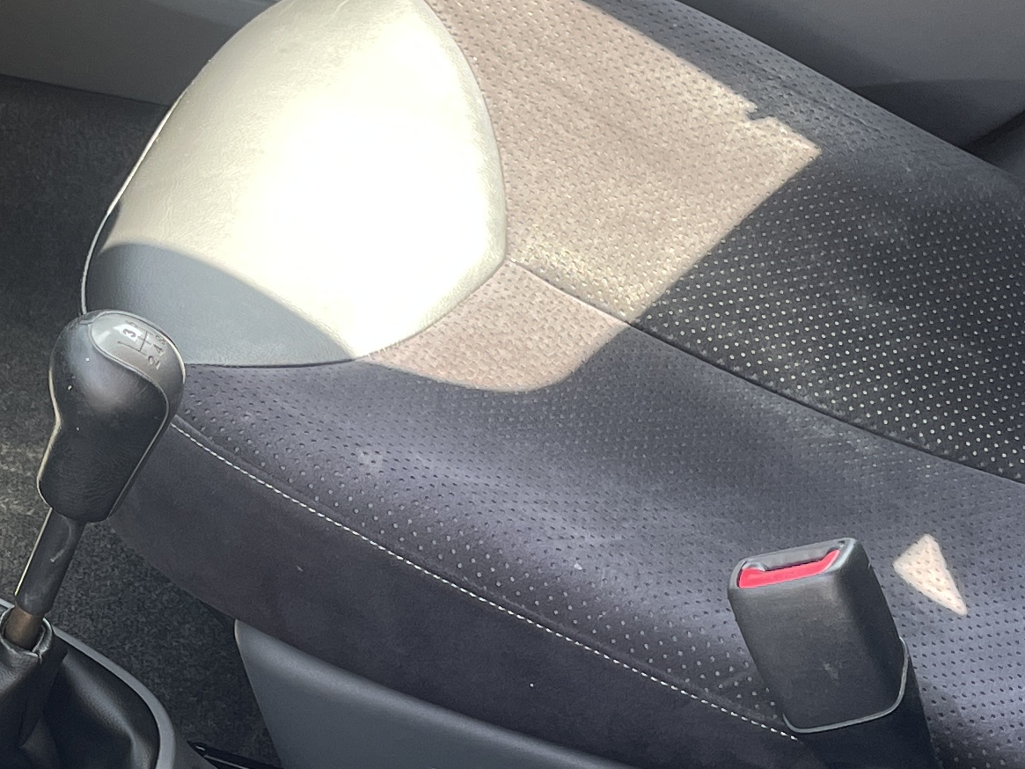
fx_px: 2665
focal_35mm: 90
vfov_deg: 16.4
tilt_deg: -40.6
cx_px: -9
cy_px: 540
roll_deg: +0.9
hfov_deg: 21.0
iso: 64
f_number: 1.6
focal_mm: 4.2
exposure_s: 1/121
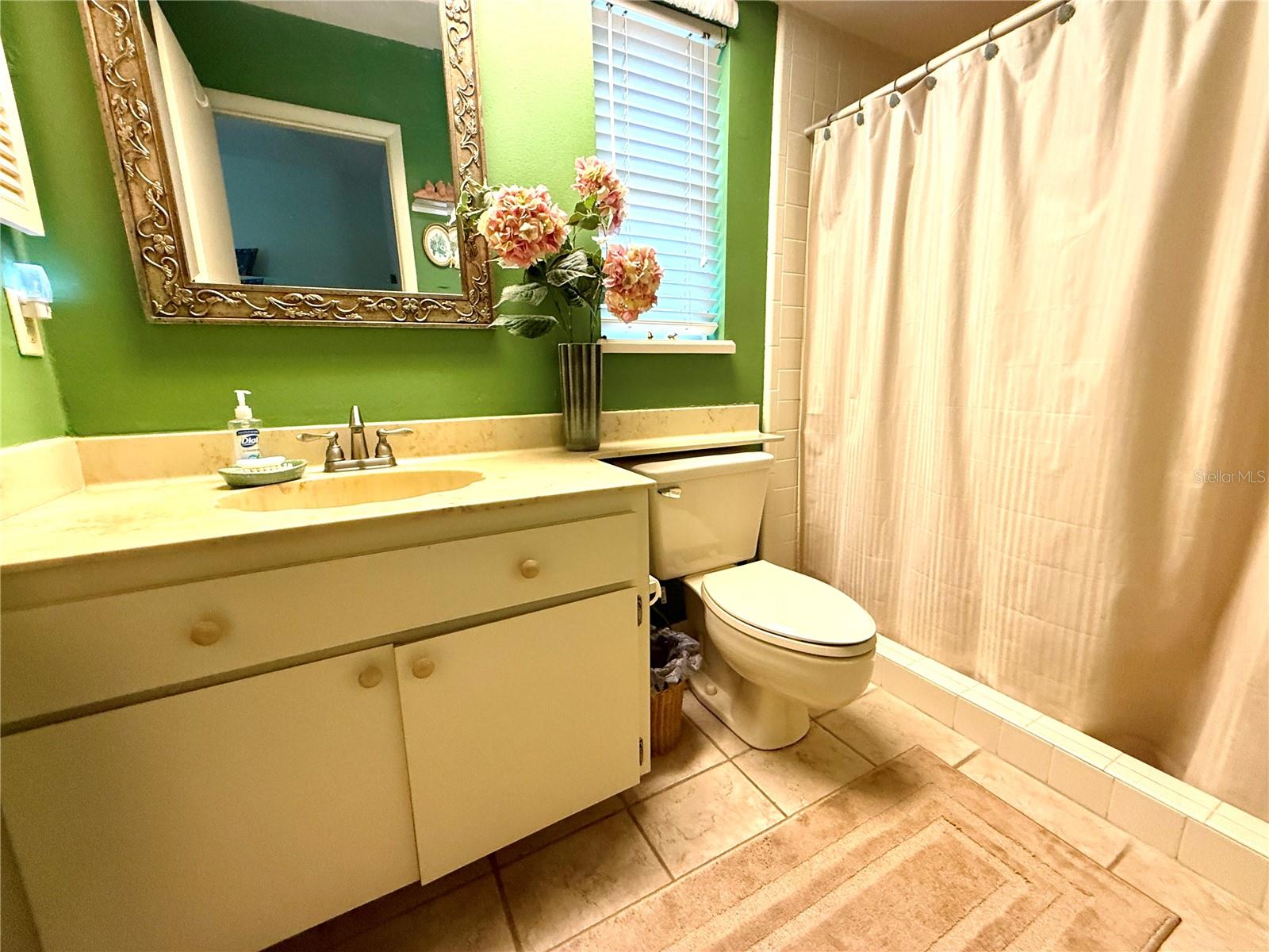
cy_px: 476
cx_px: 634
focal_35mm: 14
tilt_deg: -11.8
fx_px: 513
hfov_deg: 102.1
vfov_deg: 85.7
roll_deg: -0.1
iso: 320
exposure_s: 1/60
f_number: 2.2
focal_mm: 2.22
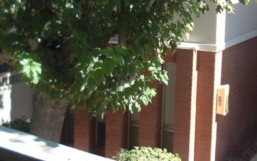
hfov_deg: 20.4
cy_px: -3
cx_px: 148
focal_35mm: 102
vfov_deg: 12.6
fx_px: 714
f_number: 2.8
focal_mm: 6.3
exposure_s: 1/320
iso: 50
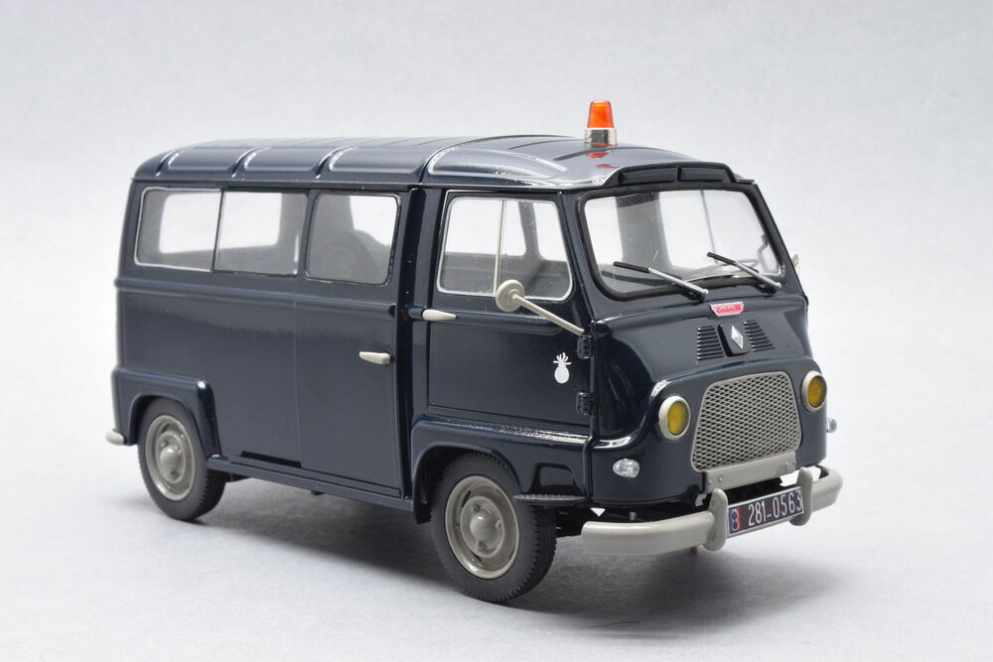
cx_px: 496
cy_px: 331
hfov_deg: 29.9
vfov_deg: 20.2
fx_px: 1862
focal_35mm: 68
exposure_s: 1/3
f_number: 22
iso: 640
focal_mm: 45
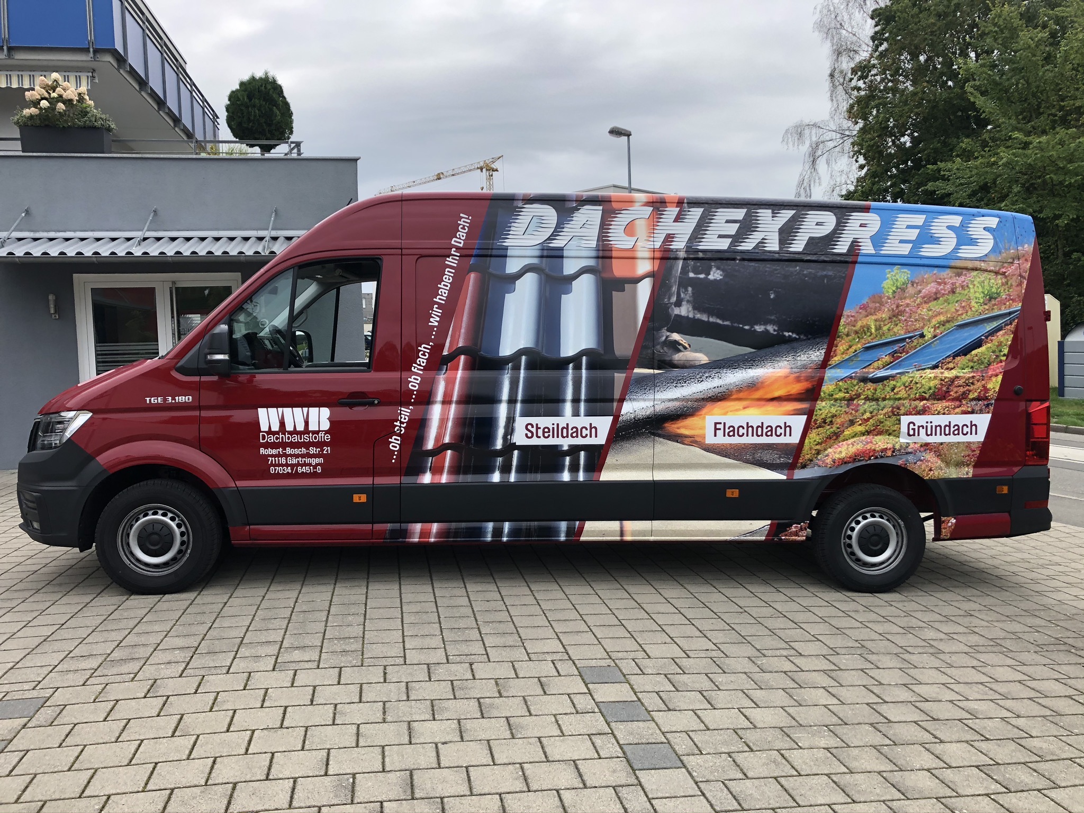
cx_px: 542
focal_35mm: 28
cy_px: 406
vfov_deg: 49.7
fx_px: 877
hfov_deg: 63.4
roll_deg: +2.9
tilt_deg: -3.7
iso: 20
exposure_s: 1/813
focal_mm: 4
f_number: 1.8
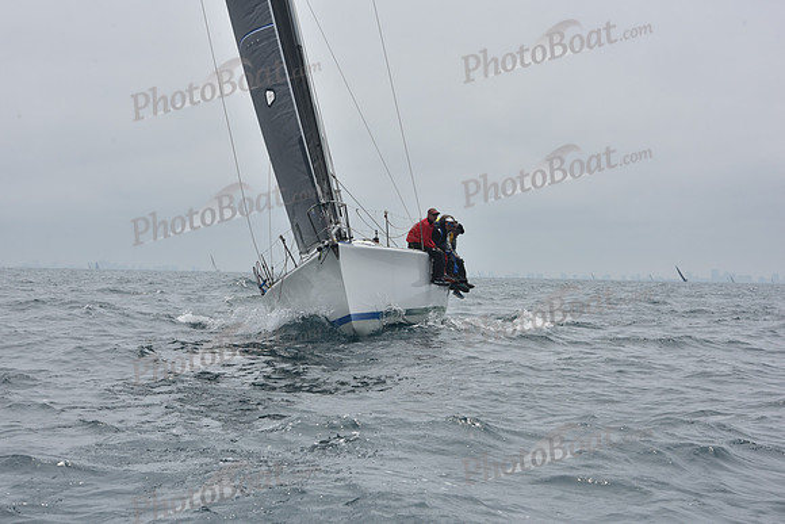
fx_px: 2072
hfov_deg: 21.5
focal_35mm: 95
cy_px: 262
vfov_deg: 14.4
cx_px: 392
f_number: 13
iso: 250
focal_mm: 95
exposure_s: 1/800
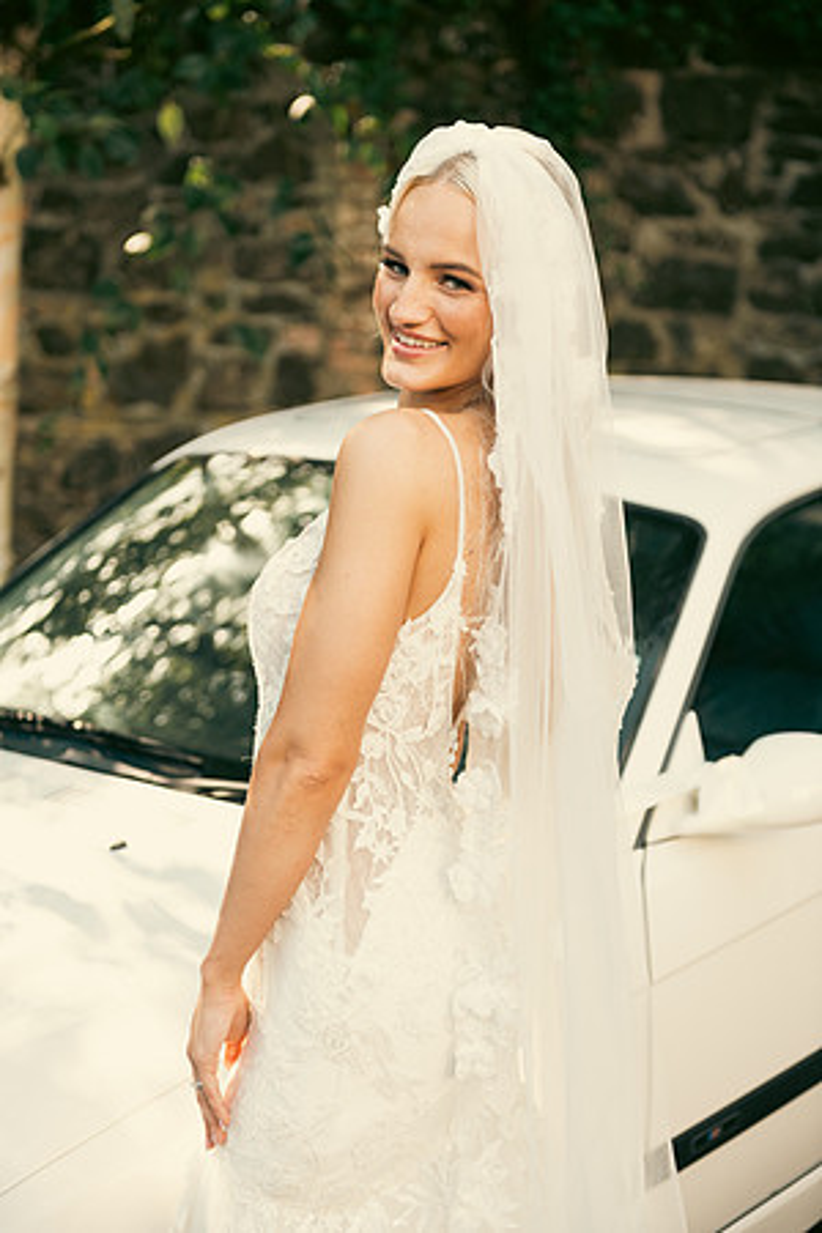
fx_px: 2397
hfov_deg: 19.5
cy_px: 616
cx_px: 411
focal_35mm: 70
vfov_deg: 28.8
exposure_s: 1/200
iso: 160
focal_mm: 70
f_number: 3.5
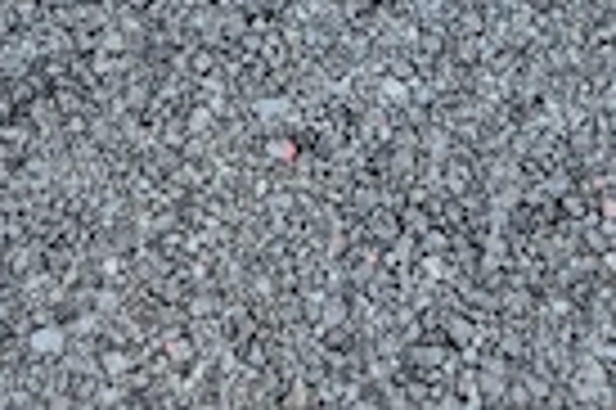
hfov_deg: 14.7
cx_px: 252
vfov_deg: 7.8
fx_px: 2393
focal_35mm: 140
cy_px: -1018
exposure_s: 1/570
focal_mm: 5.4
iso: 25
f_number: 1.8
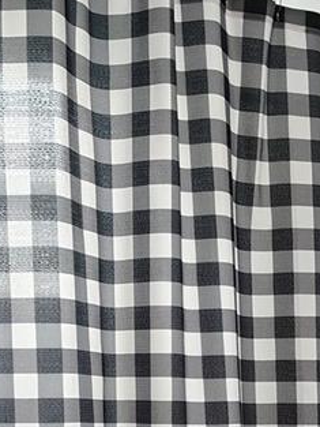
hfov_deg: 15.7
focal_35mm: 92
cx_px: 335
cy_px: 547
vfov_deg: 19.7
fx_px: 1133
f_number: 1.8
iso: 641
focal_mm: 5.56
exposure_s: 1/120
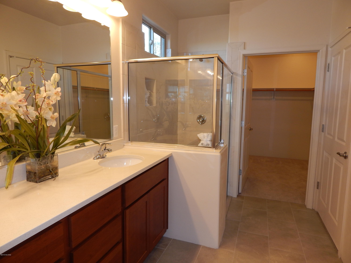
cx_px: 176
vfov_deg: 58.9
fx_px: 233
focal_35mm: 23
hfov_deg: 73.9
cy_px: 132
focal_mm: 4
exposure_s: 1/50
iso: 125
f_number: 3
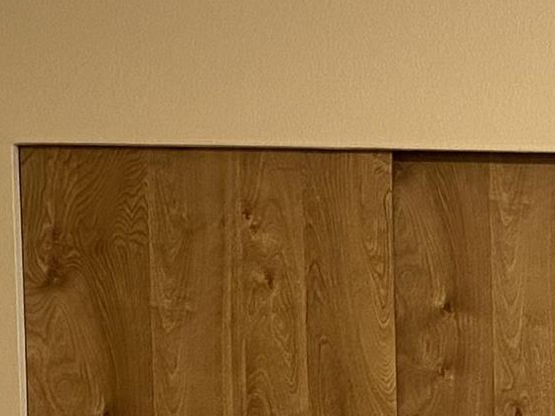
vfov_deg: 10.0
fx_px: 2292
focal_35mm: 143
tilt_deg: -5.5
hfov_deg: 12.9
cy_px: 637
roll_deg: +0.4
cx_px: 902
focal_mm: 4.25
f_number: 1.8
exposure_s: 1/60
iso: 125
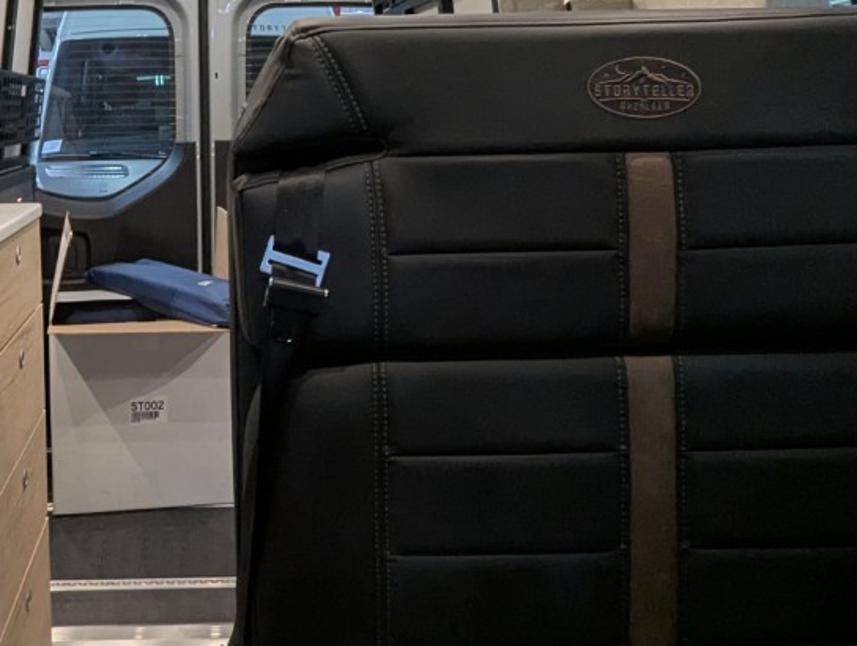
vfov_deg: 34.7
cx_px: 213
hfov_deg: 44.2
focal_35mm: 41
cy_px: 192
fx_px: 1017
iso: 196
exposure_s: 1/27.7
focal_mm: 2.35
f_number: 2.2
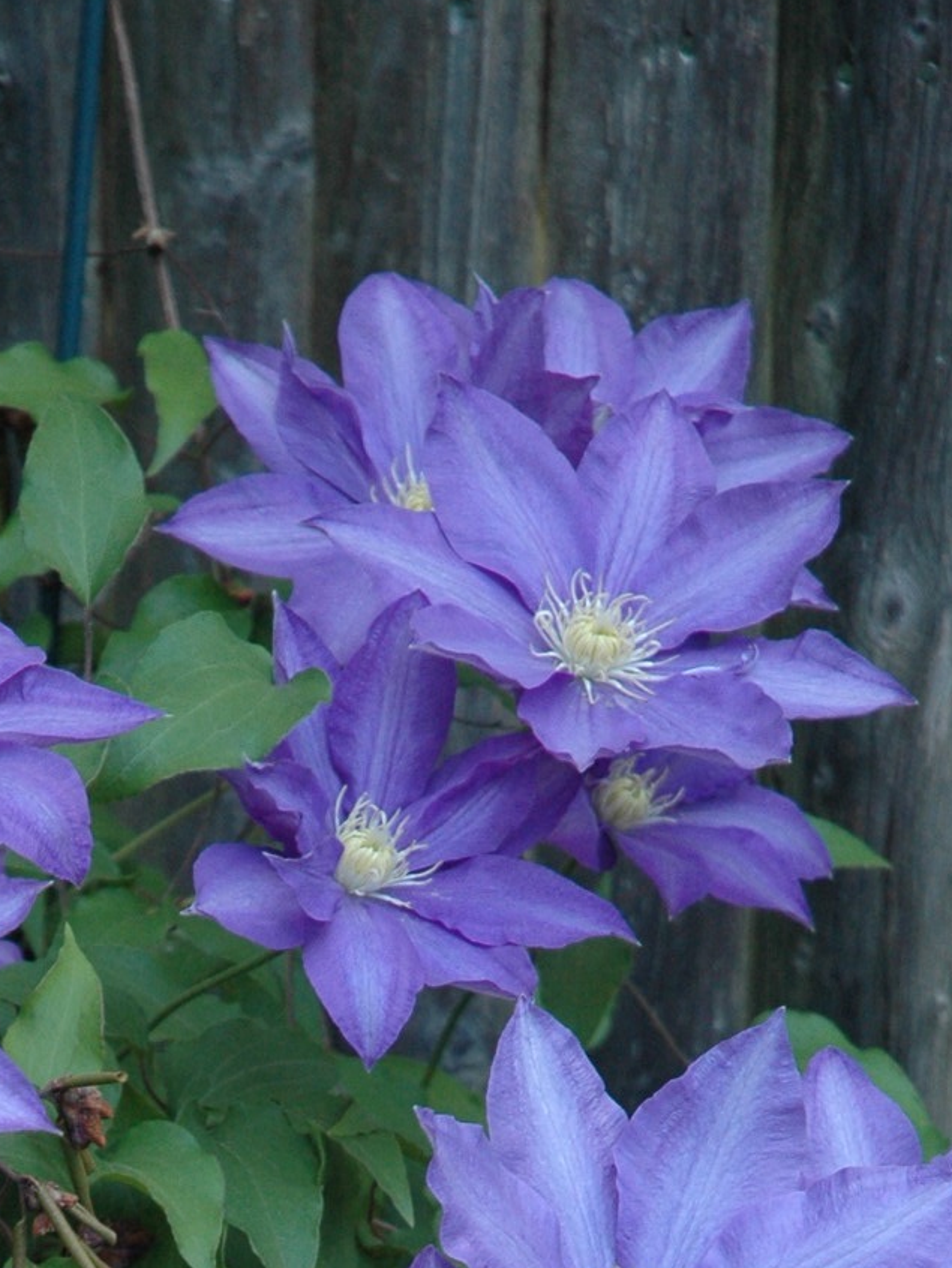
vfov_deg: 7.3
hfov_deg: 5.6
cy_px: 1665
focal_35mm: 267
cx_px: 132
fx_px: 9786
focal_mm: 70
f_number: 4.5
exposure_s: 1/125
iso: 400
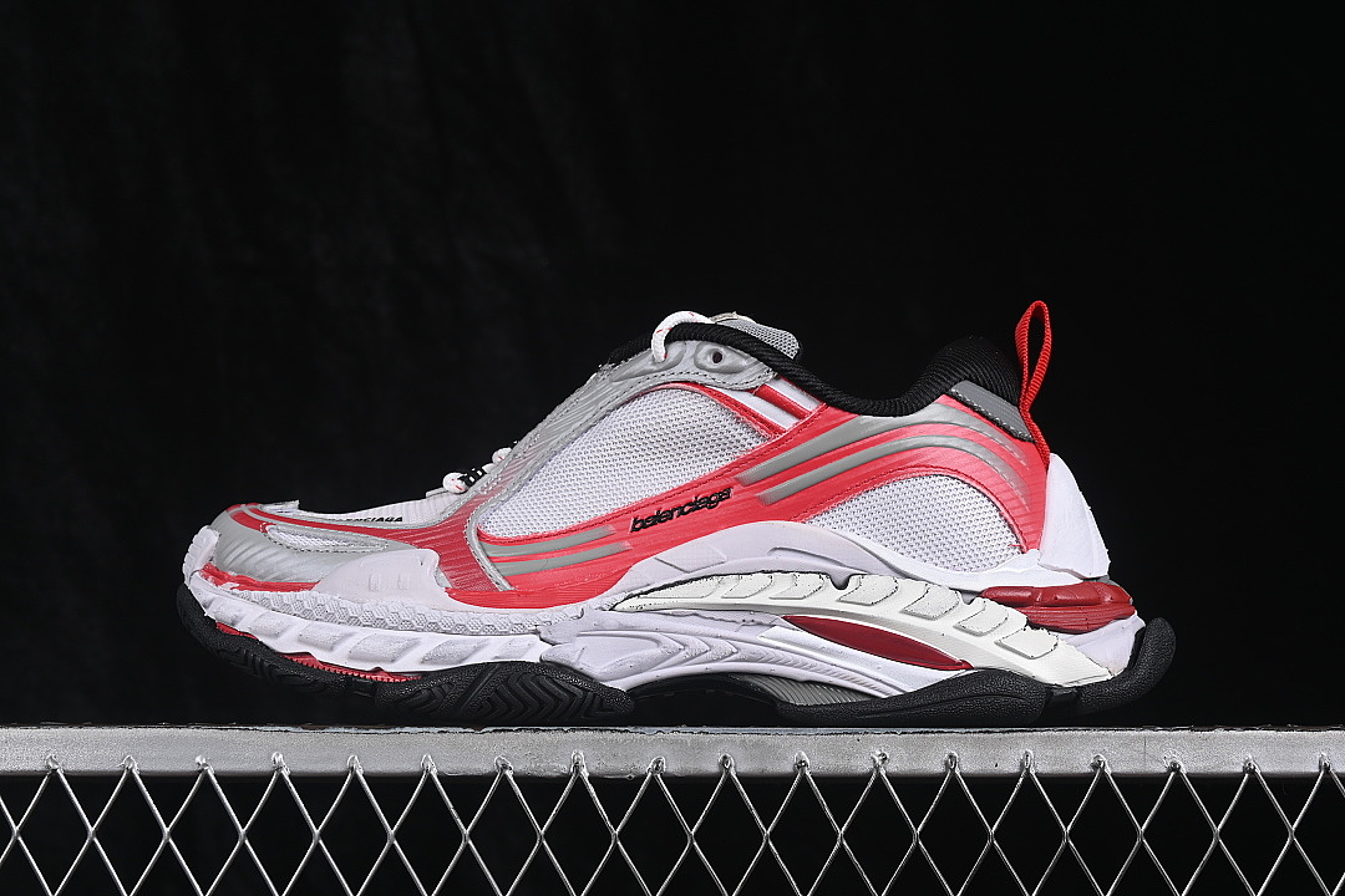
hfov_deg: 27.0
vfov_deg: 18.2
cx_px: 672
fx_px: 2802
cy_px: 448
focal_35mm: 75
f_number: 8
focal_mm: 50
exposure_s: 1/80
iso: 160
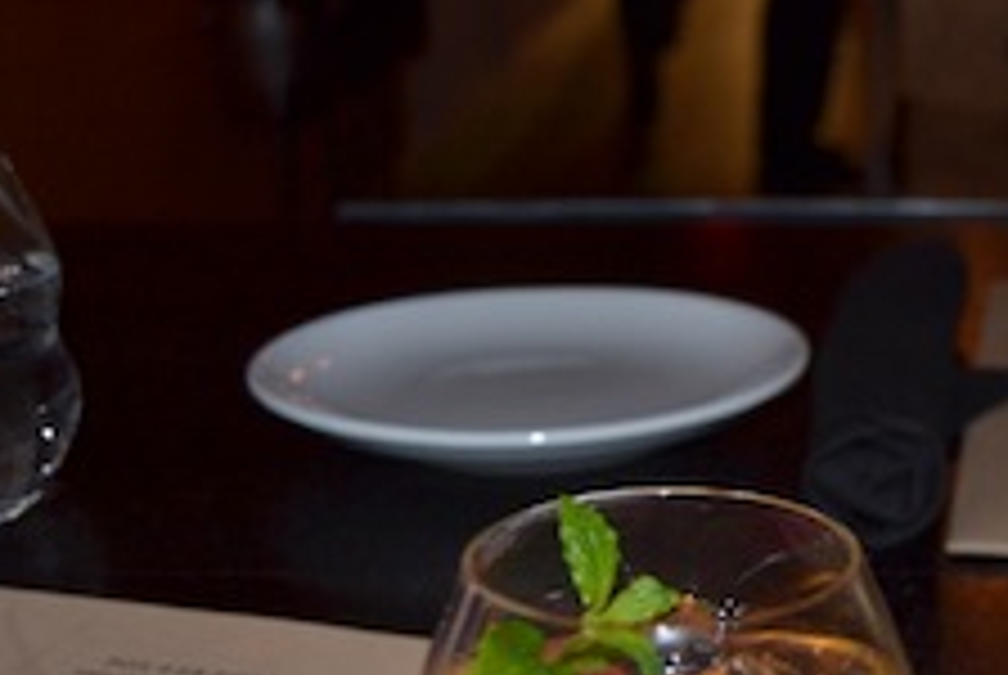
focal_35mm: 77
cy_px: 565
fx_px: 2159
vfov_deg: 17.6
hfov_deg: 25.1
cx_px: 994
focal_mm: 18
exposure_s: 1/60
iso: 450
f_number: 3.5
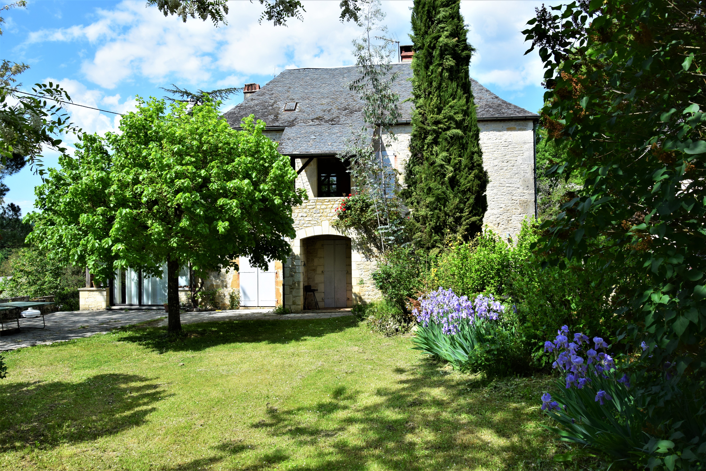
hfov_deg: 67.4
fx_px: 529
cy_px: 236
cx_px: 353
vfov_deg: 47.9
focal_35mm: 27
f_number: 11
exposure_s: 1/500
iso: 400
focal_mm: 18
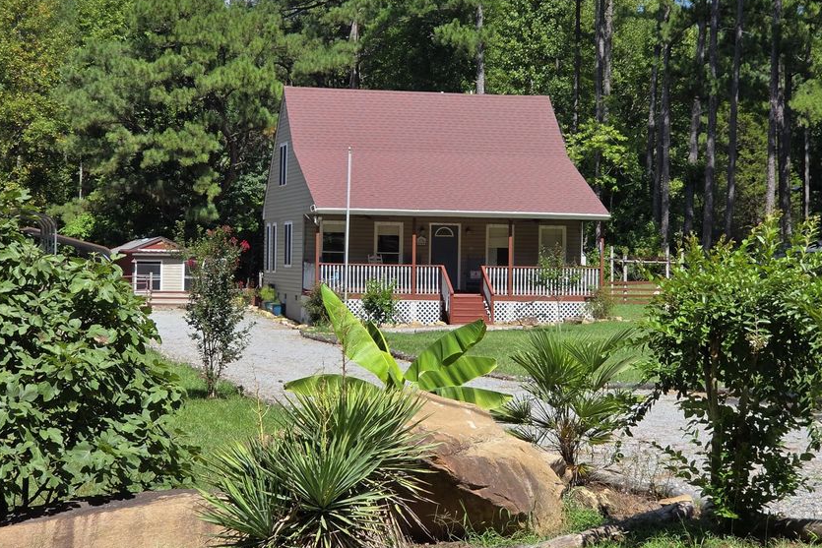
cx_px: 412
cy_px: 237
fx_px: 2010
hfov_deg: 23.1
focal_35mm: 88
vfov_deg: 15.5
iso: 25
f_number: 2.4
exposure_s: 1/1033
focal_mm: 7
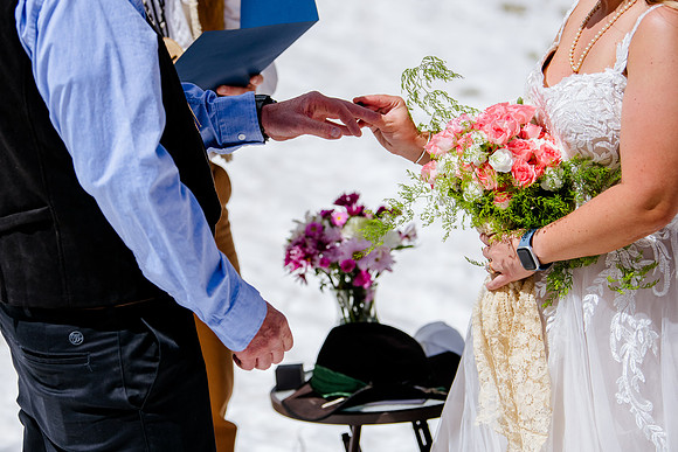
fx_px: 2646
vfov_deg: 9.8
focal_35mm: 140
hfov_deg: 14.6
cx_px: 268
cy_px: 212
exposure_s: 1/8000
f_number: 3.5
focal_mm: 110
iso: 160
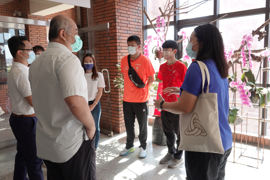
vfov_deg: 43.6
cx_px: 135
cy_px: 90
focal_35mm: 30
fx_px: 225
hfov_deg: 61.9
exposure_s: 1/100
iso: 100
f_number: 2.8
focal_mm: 11.03
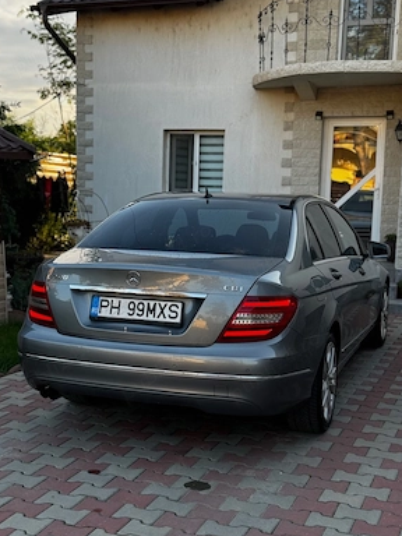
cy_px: 275
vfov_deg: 38.2
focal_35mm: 50
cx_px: 194
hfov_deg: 29.1
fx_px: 774
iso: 64
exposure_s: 1/288
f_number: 1.78
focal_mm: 6.76
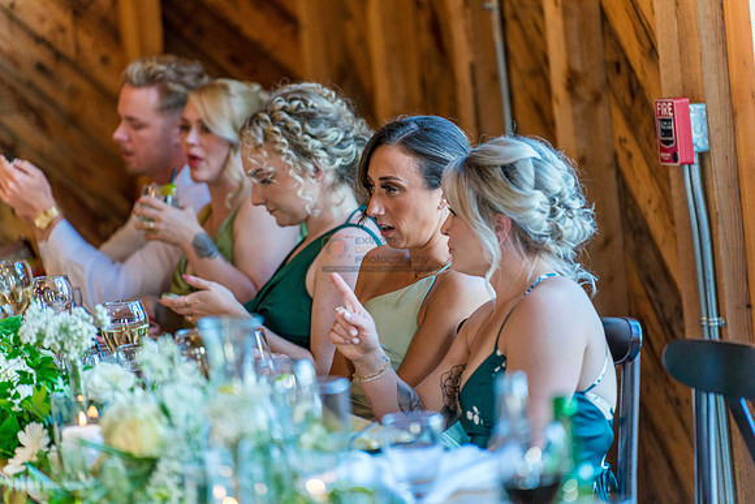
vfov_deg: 9.2
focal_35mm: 150
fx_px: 3146
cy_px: 252
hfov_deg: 13.7
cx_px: 378
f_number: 2.8
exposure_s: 1/320
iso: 1000
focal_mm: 150
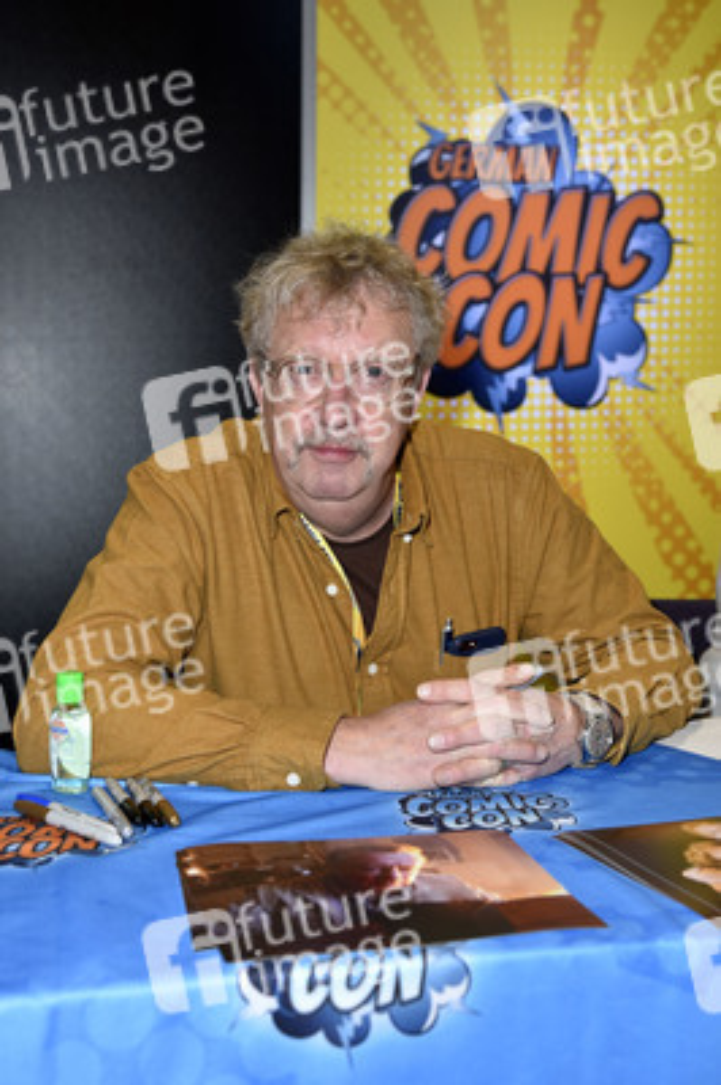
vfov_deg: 44.5
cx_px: 360
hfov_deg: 30.5
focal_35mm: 44
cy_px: 542
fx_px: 1324
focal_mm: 44
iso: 400
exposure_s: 1/160
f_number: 4.5
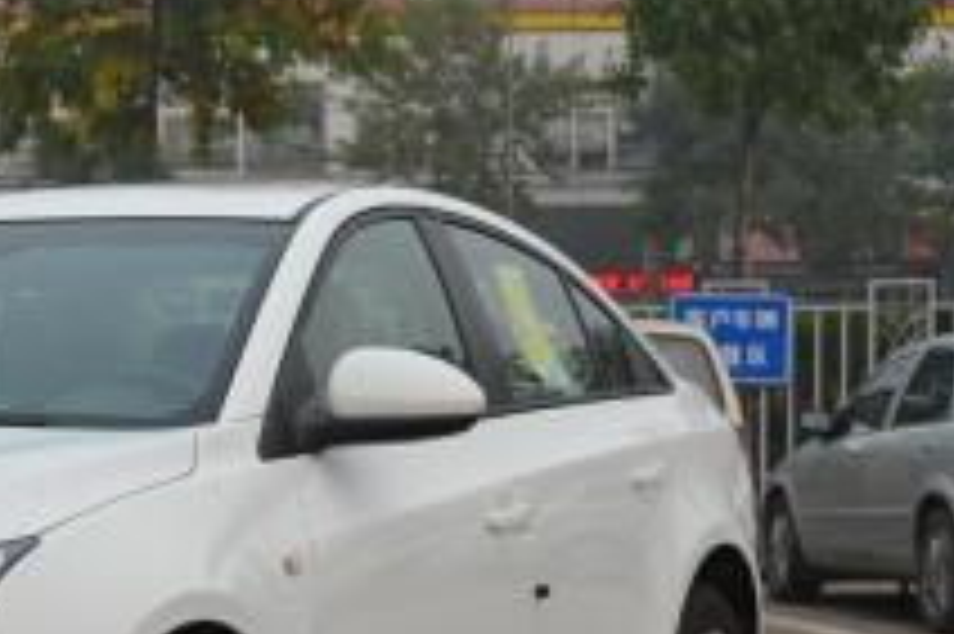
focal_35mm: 112
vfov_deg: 12.1
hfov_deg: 17.7
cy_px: 558
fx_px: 2966
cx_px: -54
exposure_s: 1/250
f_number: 8
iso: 110
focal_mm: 24
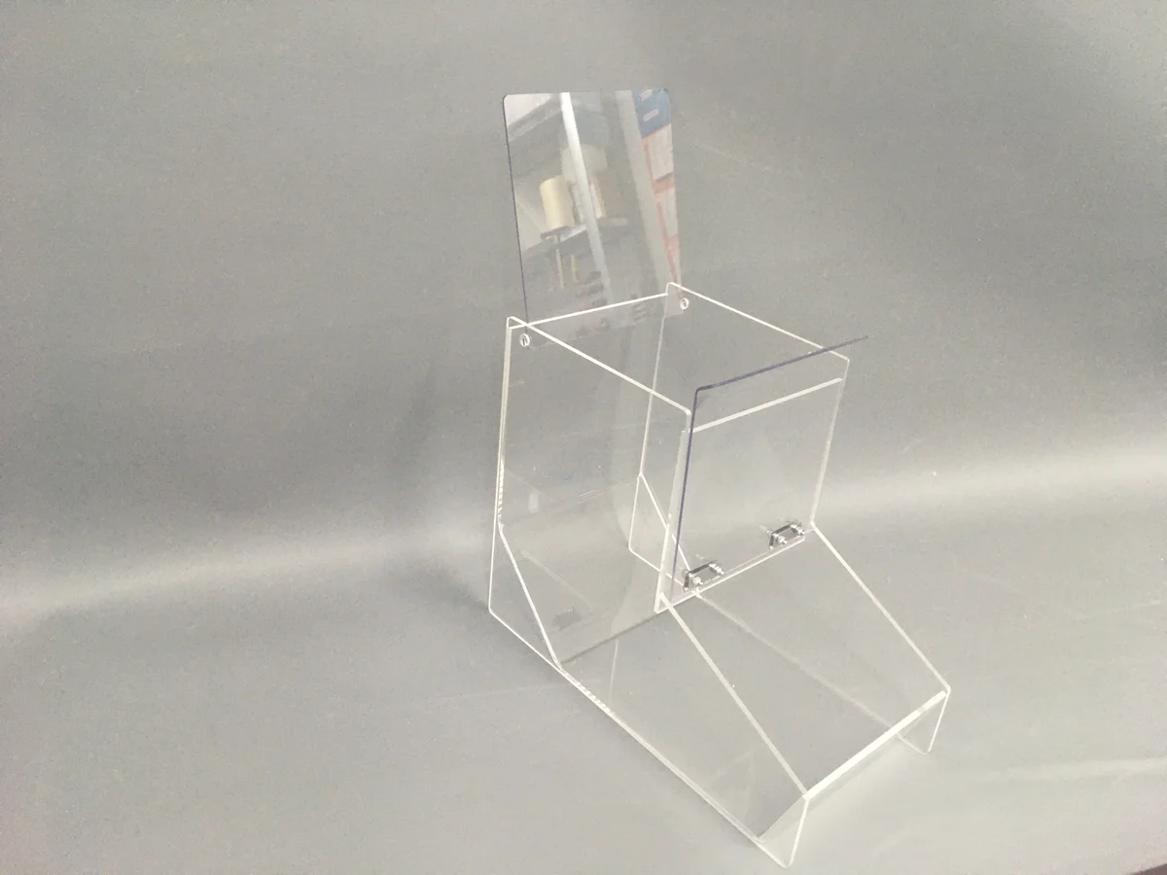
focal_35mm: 29
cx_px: 584
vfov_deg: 48.2
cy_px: 438
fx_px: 978
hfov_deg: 61.7
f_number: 2.2
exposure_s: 1/33
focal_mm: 4.15
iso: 125
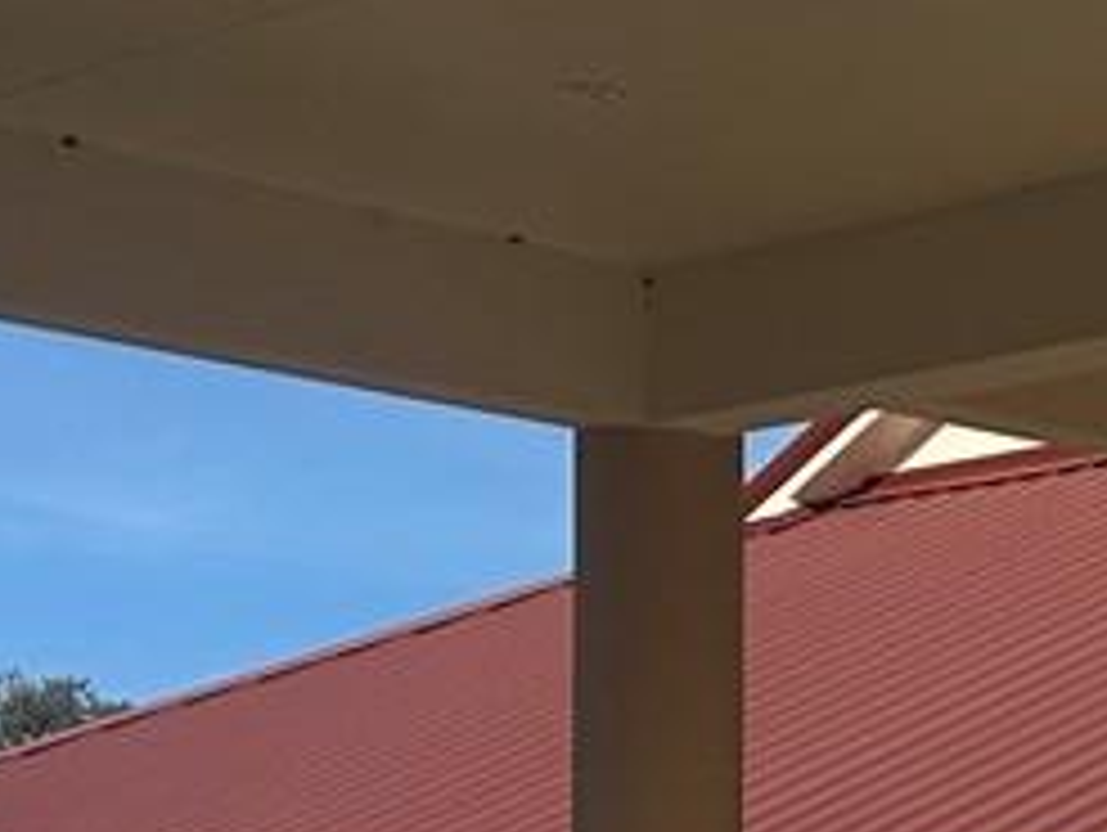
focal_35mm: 156
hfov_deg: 11.7
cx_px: 1994
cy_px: 1142
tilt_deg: +5.3
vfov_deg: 9.3
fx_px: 4994
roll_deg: +0.7
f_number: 1.78
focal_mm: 6.86
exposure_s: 1/6211
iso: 80
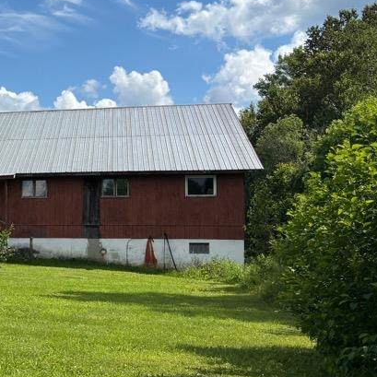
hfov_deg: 20.7
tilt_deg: +2.1
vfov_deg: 24.0
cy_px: 207
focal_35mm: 72
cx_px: -178
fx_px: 887
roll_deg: -0.4
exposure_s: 1/4854
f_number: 1.6
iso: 50
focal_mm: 5.96
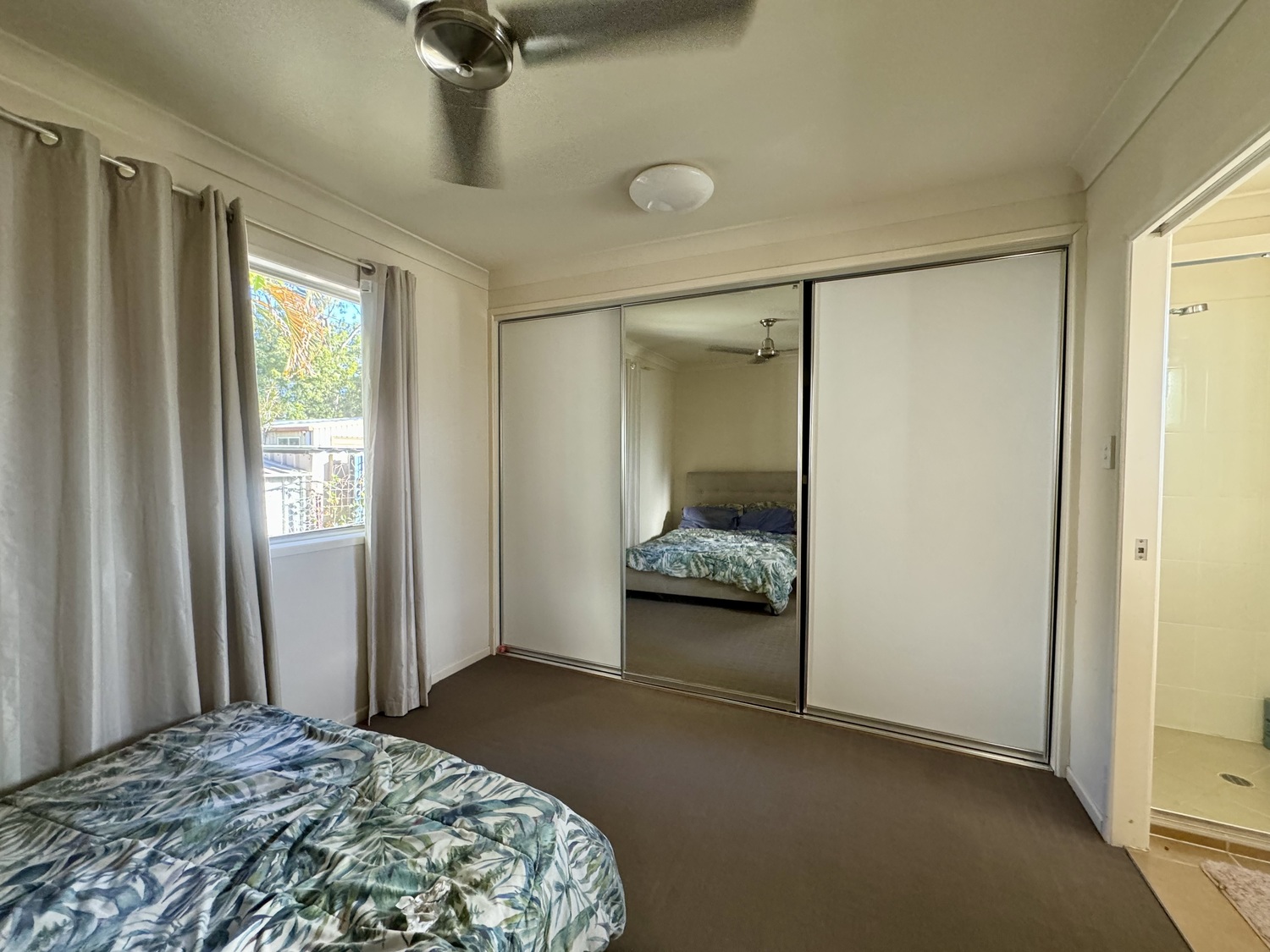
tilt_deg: -0.9
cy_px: 476
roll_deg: -0.3
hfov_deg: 102.1
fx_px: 514
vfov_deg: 85.7
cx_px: 635
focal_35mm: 14
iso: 320
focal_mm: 2.22
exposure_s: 1/95
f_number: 2.2
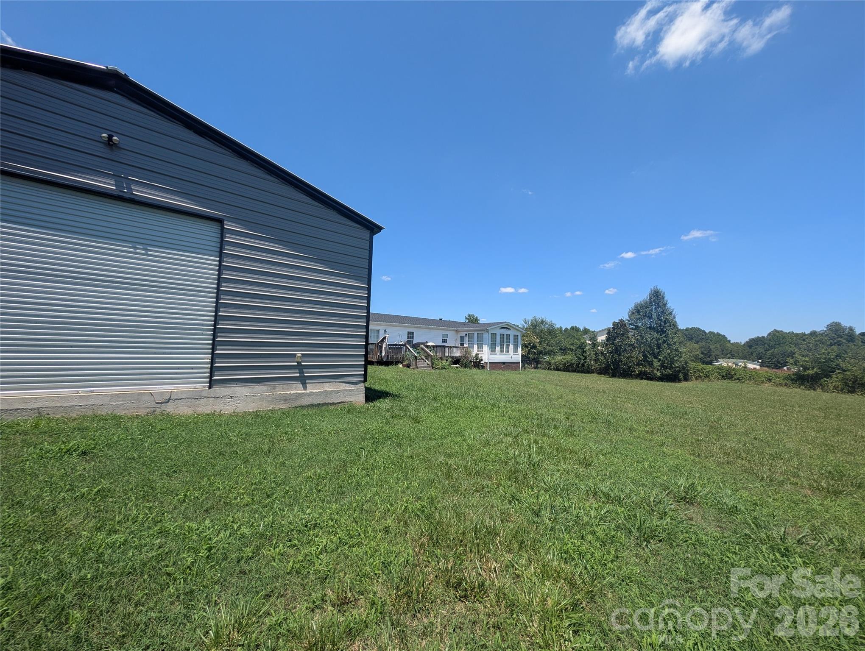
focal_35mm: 12
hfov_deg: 110.5
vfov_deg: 94.6
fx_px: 300
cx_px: 432
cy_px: 326
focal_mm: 2.23
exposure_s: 1/1088
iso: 39
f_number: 1.95
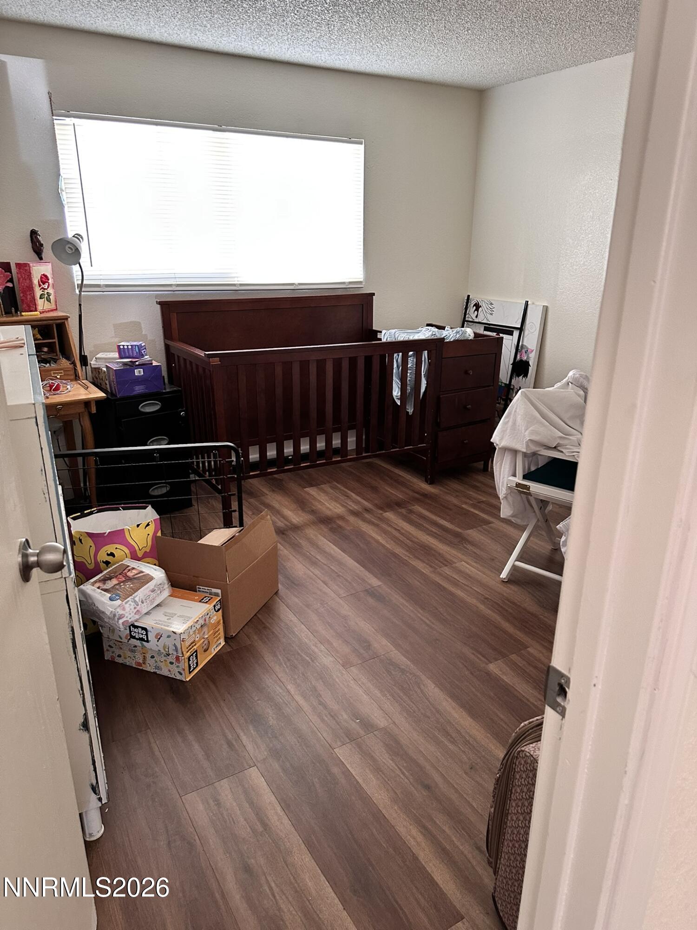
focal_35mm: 24
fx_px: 644
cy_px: 465
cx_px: 348
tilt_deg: -20.5
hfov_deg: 56.8
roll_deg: -0.6
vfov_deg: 71.6
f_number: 1.78
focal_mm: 6.86
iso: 250
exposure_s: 1/60
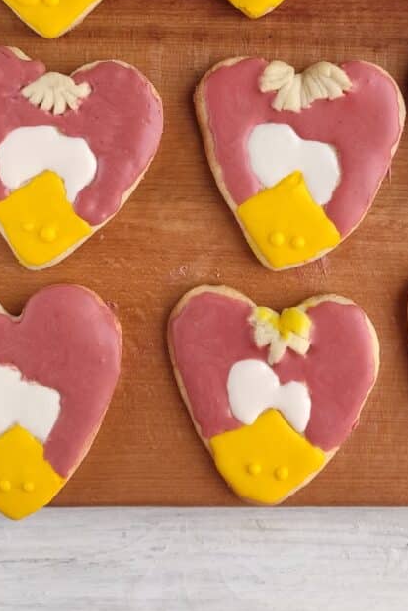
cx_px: 273
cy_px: 133
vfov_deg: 43.6
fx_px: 731
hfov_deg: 31.0
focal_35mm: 43
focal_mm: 5.43
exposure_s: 1/115
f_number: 1.89
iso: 50
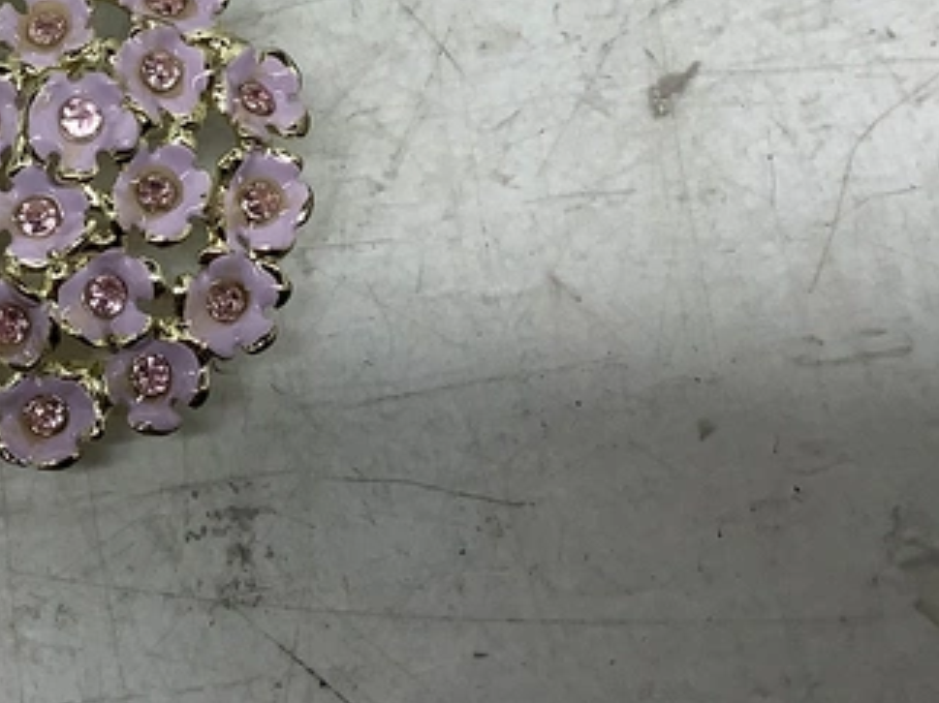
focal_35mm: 72
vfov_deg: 20.1
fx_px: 1952
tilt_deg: -67.2
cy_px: 112
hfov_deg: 26.0
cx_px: 55
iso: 50
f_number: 2.4
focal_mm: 3.3
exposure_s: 1/120
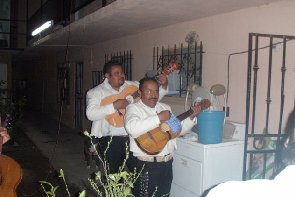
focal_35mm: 40
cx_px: 147
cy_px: 101
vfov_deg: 33.4
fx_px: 328
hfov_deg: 48.4
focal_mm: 6.7
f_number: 3.5
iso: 400
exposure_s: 1/30
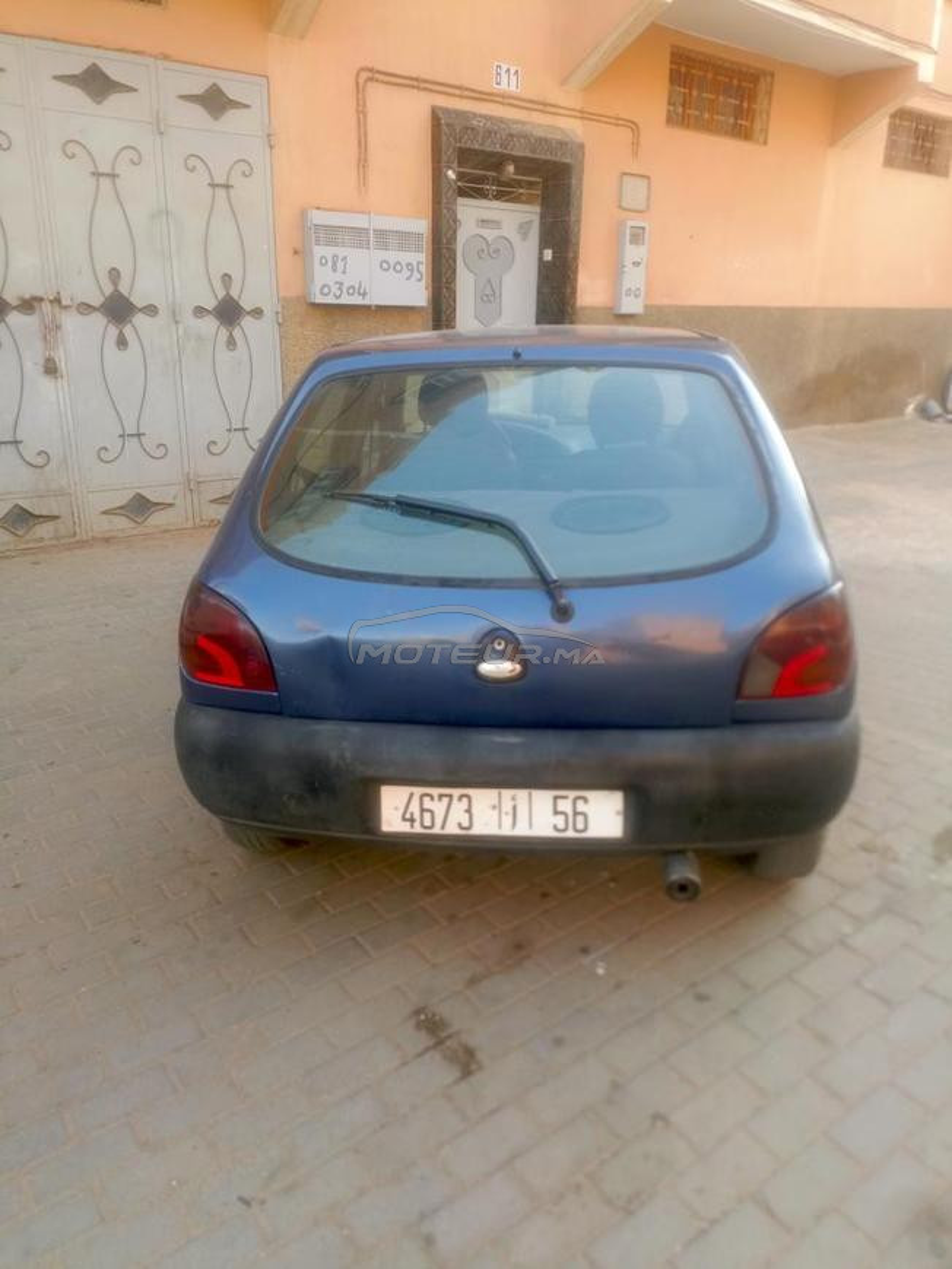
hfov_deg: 54.9
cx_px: 476
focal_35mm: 25
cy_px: 634
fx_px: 916
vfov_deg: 69.4
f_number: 1.69
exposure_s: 1/100
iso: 127
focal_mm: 4.76
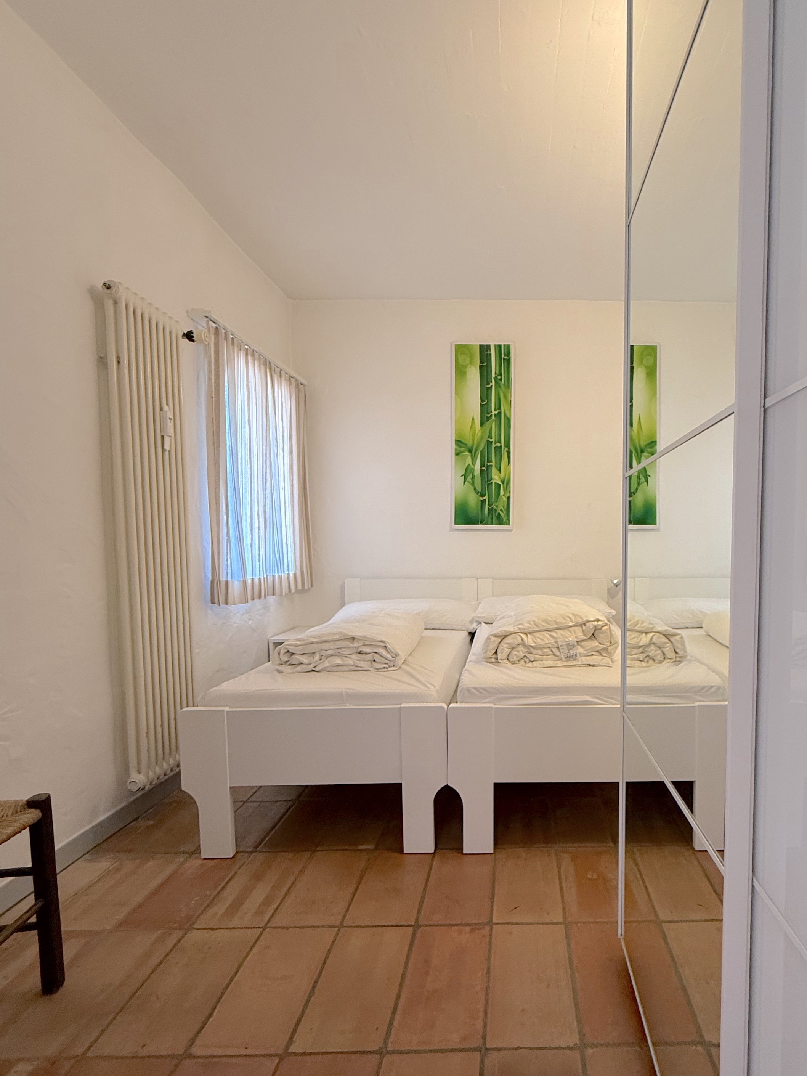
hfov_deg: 64.5
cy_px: 591
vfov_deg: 81.5
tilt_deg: -3.6
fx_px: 622
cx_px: 528
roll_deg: -0.4
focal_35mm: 20
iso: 200
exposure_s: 1/50
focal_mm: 2.22
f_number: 2.2
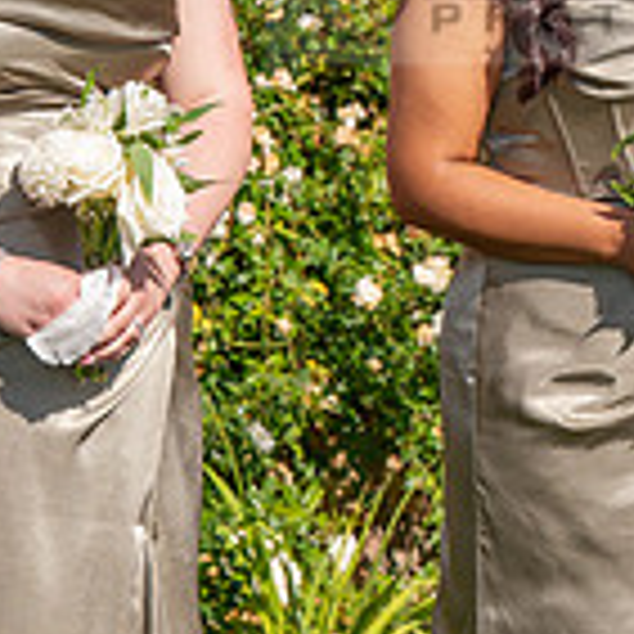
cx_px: 656
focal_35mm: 319
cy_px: -43
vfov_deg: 5.5
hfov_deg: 5.5
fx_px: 6610
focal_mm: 91
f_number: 5.6
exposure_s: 1/1000
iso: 200
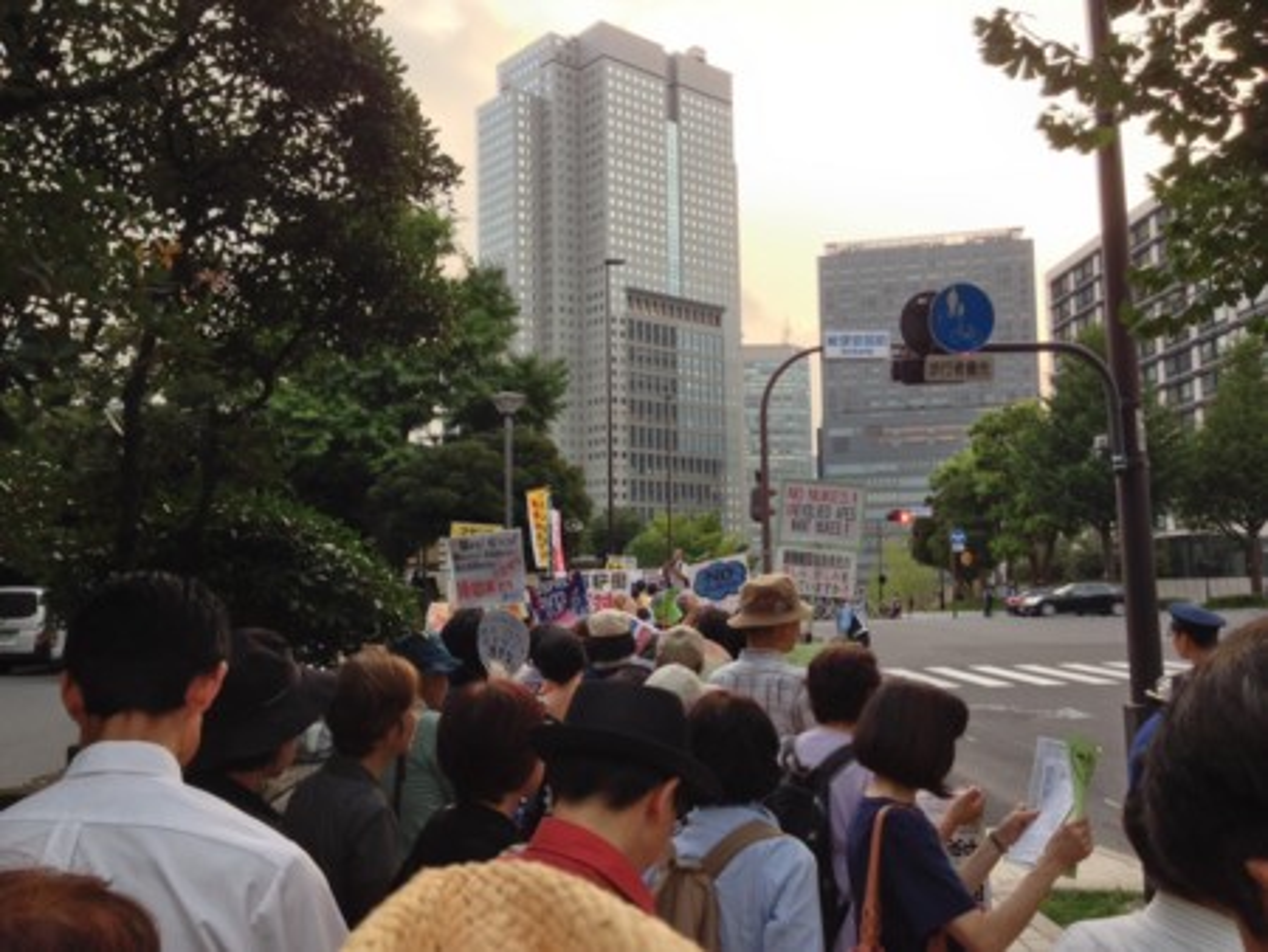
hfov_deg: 55.3
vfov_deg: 43.0
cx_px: 634
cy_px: 476
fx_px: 1209
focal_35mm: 33
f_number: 2.4
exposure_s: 1/60
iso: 64
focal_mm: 4.13
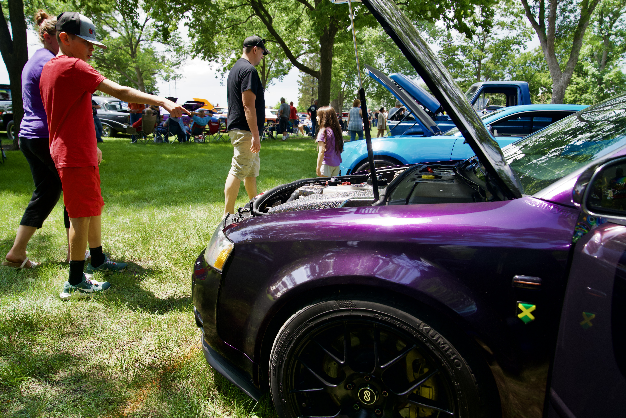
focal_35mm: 24
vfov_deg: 53.1
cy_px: 209
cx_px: 313
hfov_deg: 73.7
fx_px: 417
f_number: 5
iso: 800
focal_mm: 24
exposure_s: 1/200
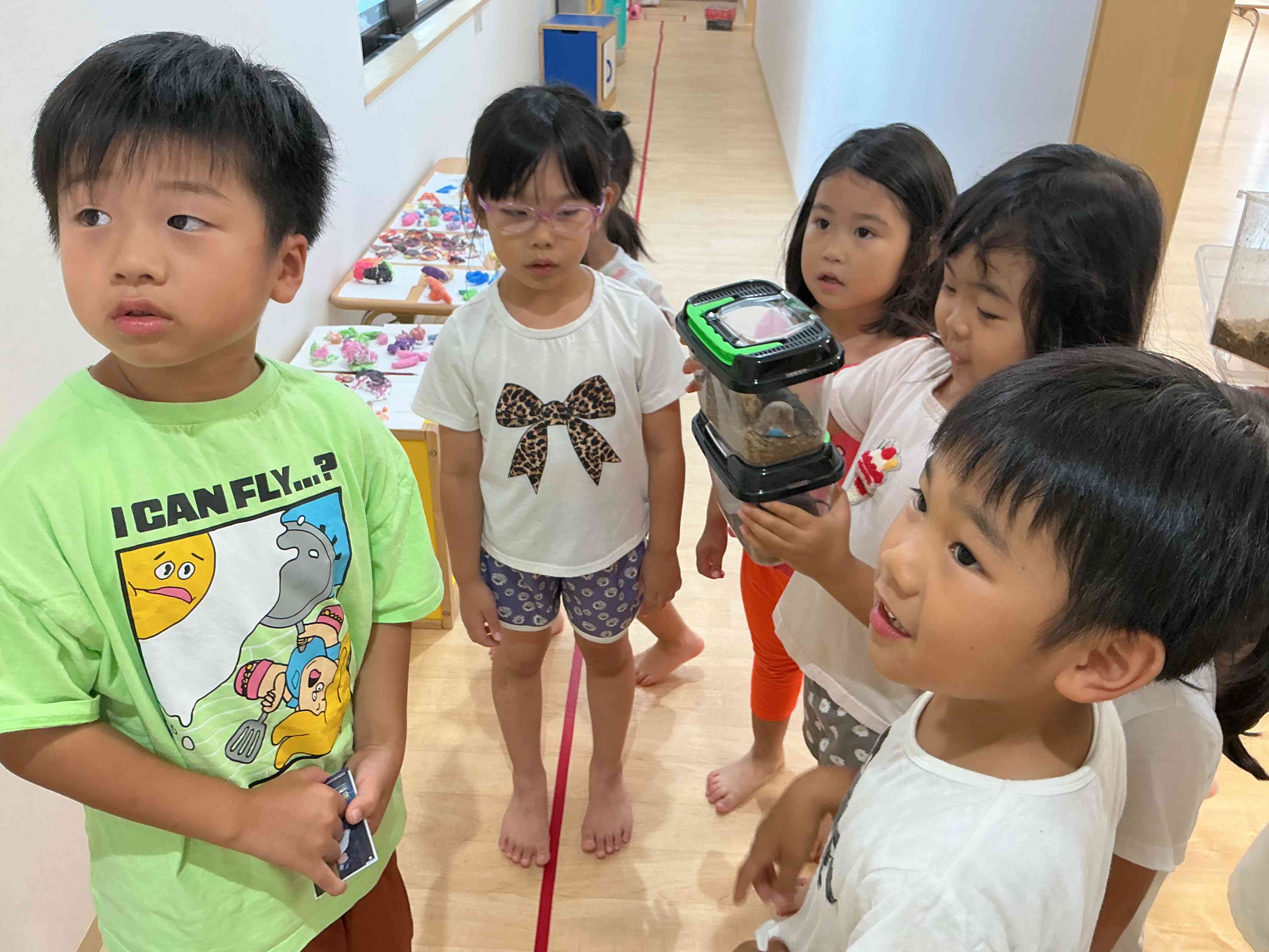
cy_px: 476
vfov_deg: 48.2
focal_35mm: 29
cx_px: 634
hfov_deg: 61.7
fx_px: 1063
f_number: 1.8
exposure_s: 1/60
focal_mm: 3
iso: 64
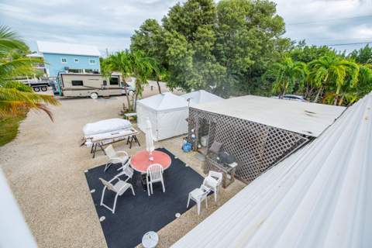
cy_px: 124
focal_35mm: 15
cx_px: 186
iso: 125
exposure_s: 1/1000
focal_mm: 15
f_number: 4.5
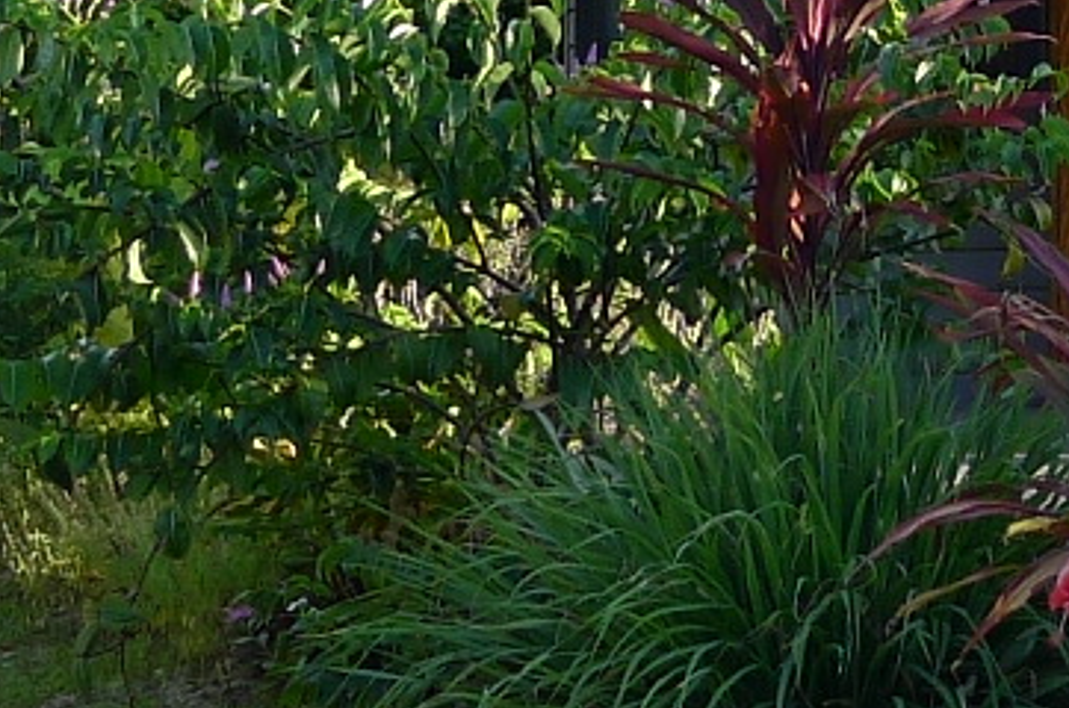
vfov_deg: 7.4
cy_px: -351
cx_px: 1917
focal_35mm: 181
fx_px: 5365
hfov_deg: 10.7
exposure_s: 1/250
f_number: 2.8
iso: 80
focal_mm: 6.8
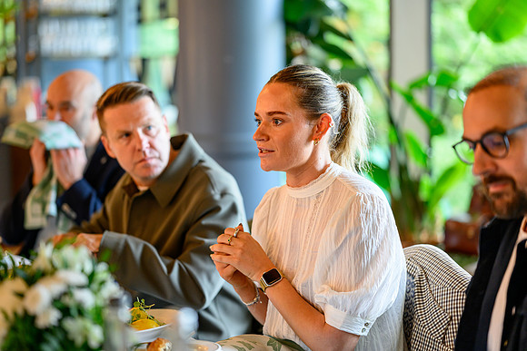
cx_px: 264
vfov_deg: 16.1
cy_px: 176
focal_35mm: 85
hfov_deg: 23.9
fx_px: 1245
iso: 800
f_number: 1.8
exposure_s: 1/200
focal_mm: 85
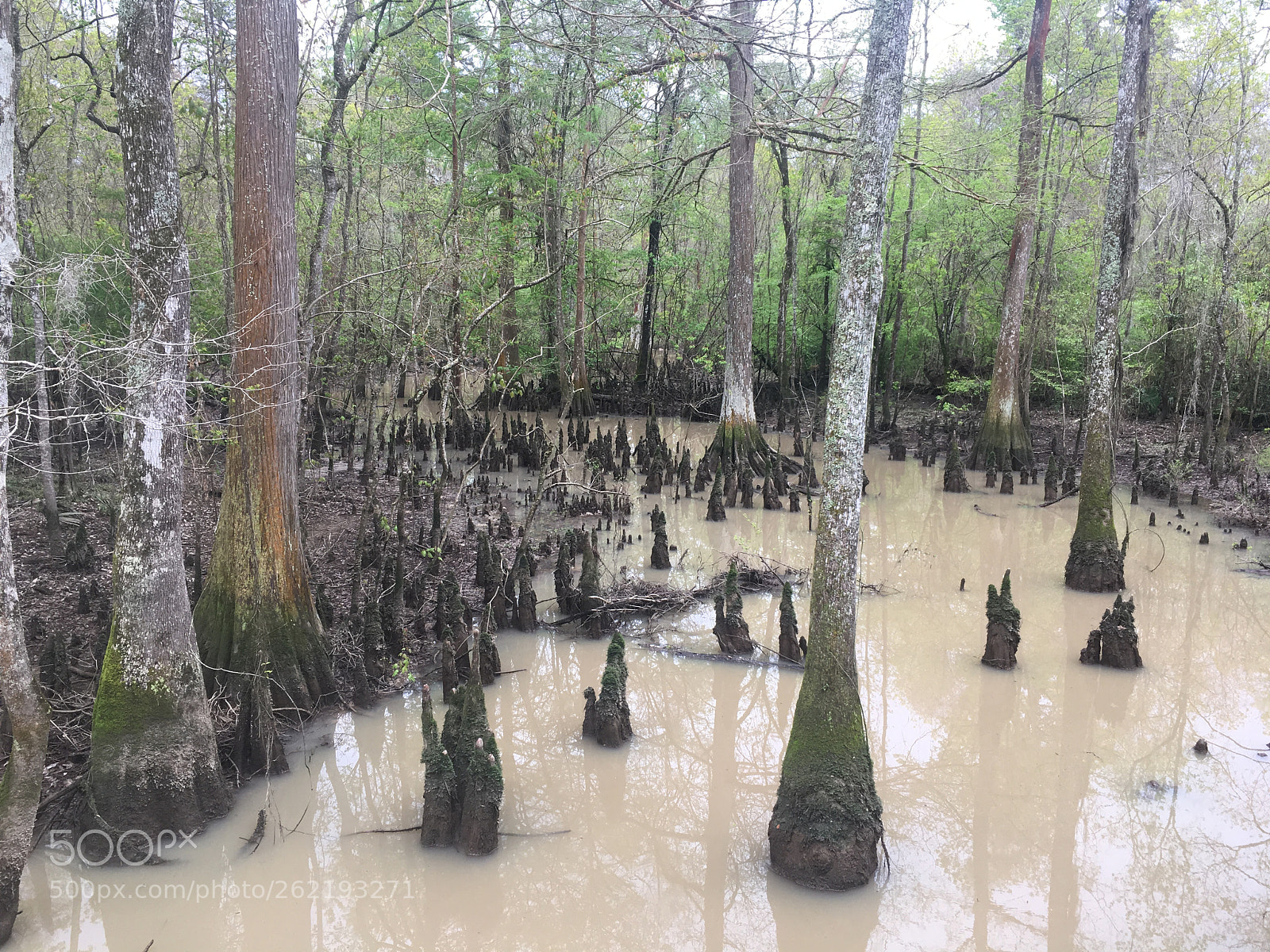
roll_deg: -0.8
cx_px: 635
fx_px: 1064
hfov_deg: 61.7
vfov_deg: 48.2
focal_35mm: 29
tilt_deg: -8.9
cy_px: 476
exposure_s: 1/120
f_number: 2.2
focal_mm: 4.15
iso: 25
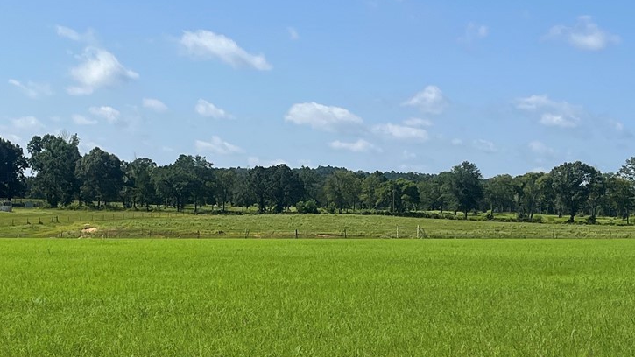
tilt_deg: -1.4
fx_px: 1347
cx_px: 288
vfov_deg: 15.0
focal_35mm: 80
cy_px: 271
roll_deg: -2.6
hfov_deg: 26.5
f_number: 1.6
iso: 50
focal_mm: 5.1
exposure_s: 1/4651
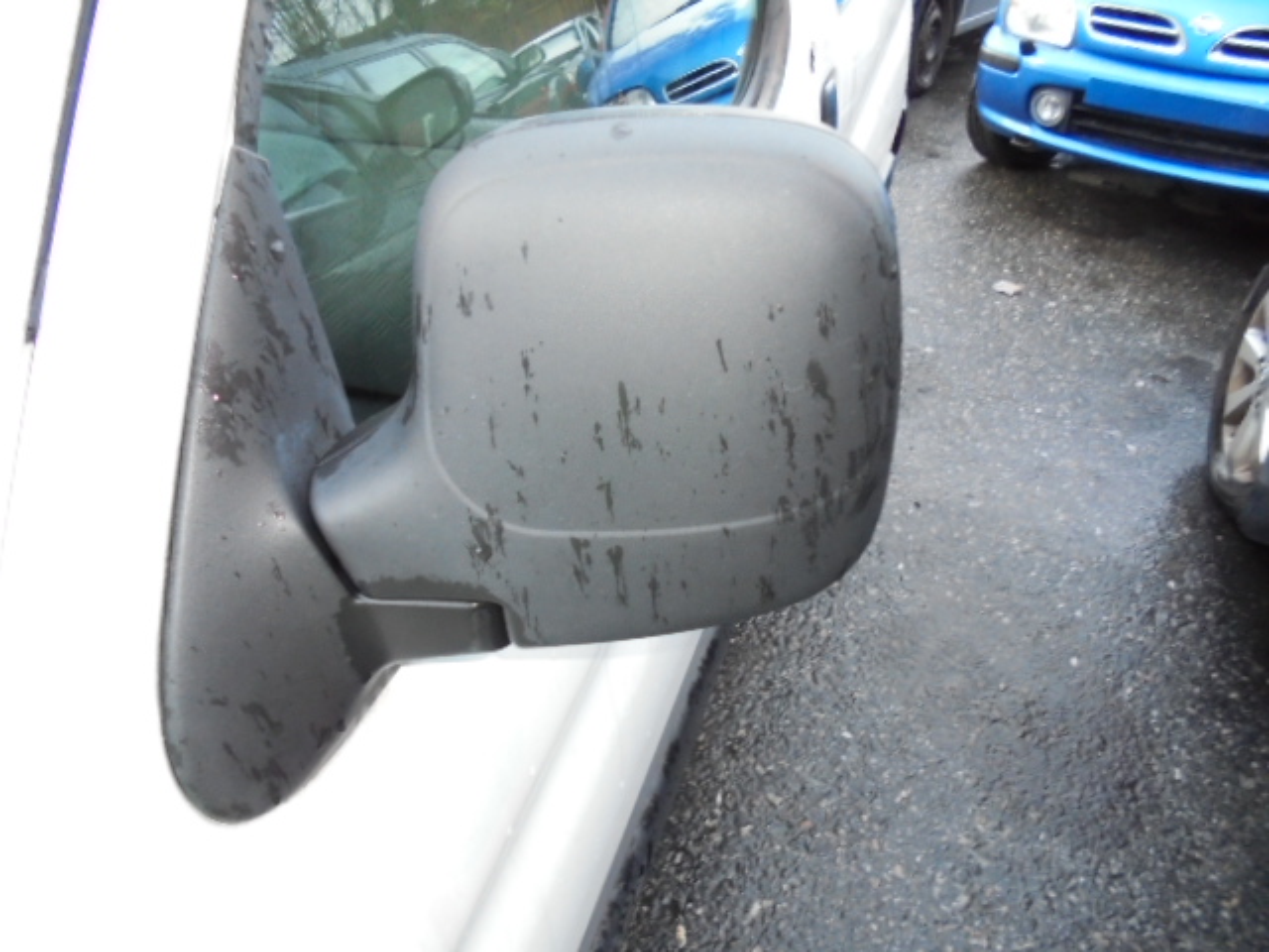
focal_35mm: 26
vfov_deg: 53.1
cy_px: 476
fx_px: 953
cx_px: 634
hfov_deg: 67.3
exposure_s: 1/30
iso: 400
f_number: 3.5
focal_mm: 4.6
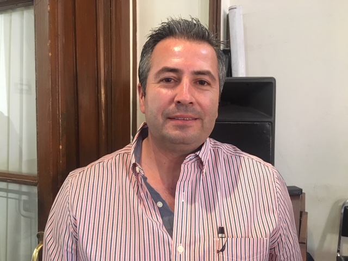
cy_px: 130
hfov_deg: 61.7
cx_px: 174
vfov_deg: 48.2
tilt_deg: -2.4
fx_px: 292
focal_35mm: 29
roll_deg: -0.5
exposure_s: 1/15
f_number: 2.2
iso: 250
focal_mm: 4.15
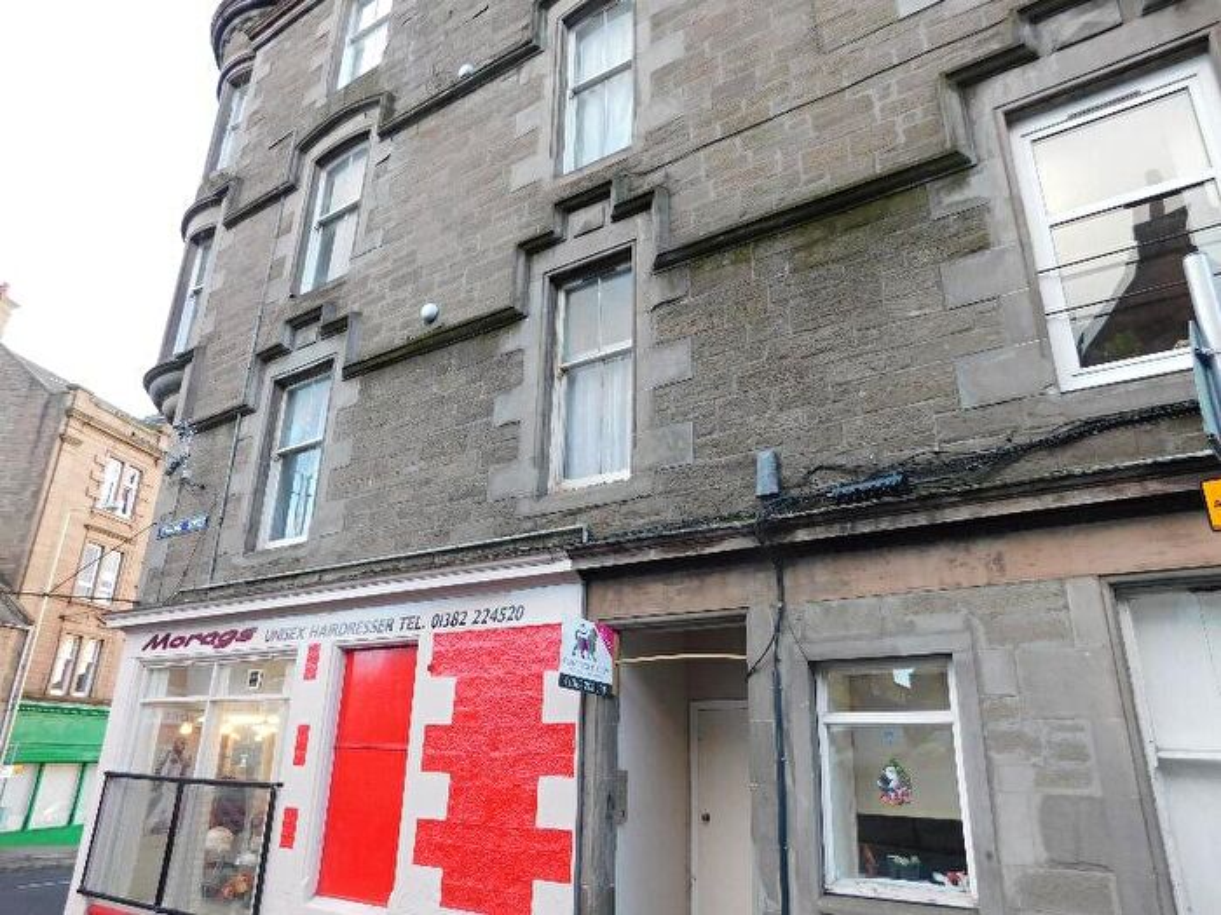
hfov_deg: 73.9
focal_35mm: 23
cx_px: 610
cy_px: 458
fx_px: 811
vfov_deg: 58.9
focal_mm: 4
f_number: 3
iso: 125
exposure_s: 1/80
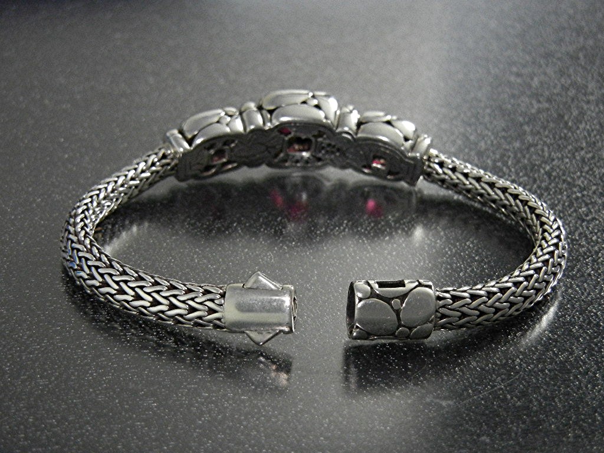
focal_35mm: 68
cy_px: 226
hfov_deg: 28.6
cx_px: 302
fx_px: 1187
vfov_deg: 21.6
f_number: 8.2
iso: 800
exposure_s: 1/30
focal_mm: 12.2
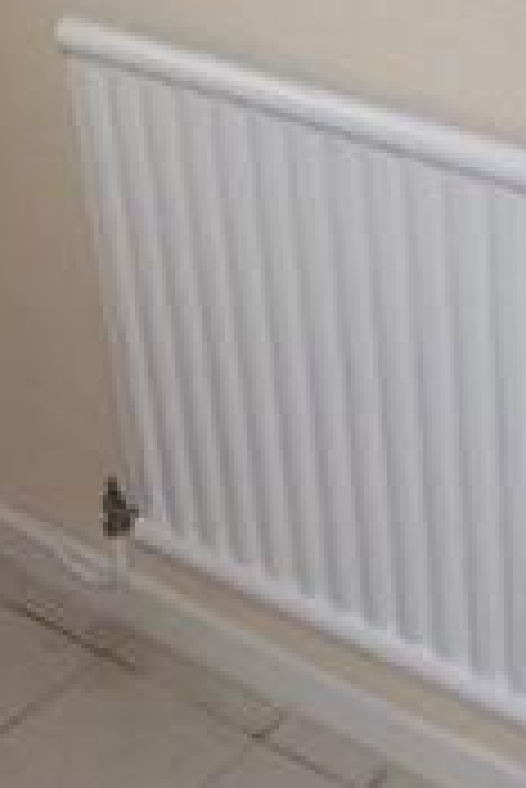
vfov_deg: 22.3
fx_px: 1968
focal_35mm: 90
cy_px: 173
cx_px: 618
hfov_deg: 14.8
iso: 100
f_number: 3.2
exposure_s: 1/30
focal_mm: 4.7
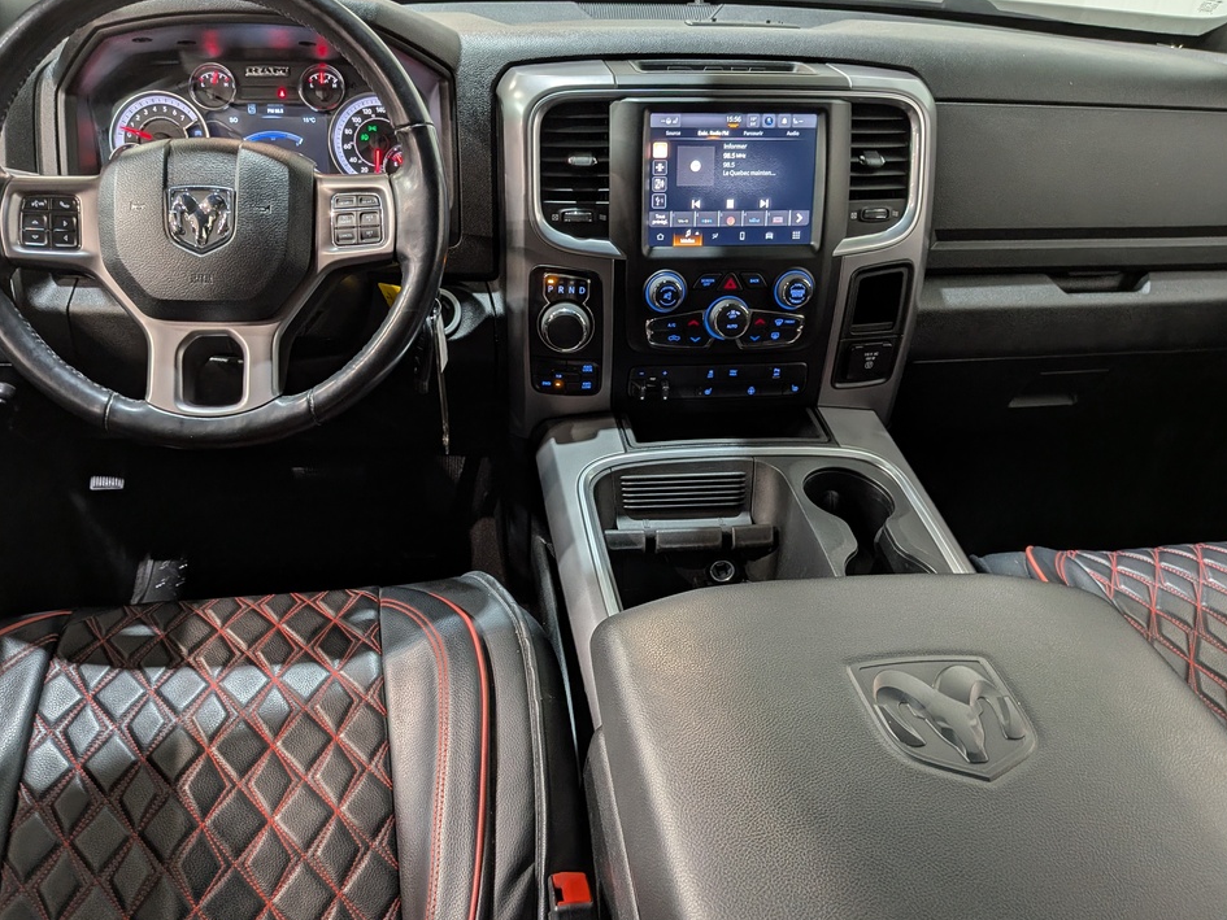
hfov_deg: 67.2
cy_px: 439
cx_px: 579
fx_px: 922
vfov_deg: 53.1
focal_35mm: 26
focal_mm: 4.53
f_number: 1.7
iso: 85
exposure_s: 1/40
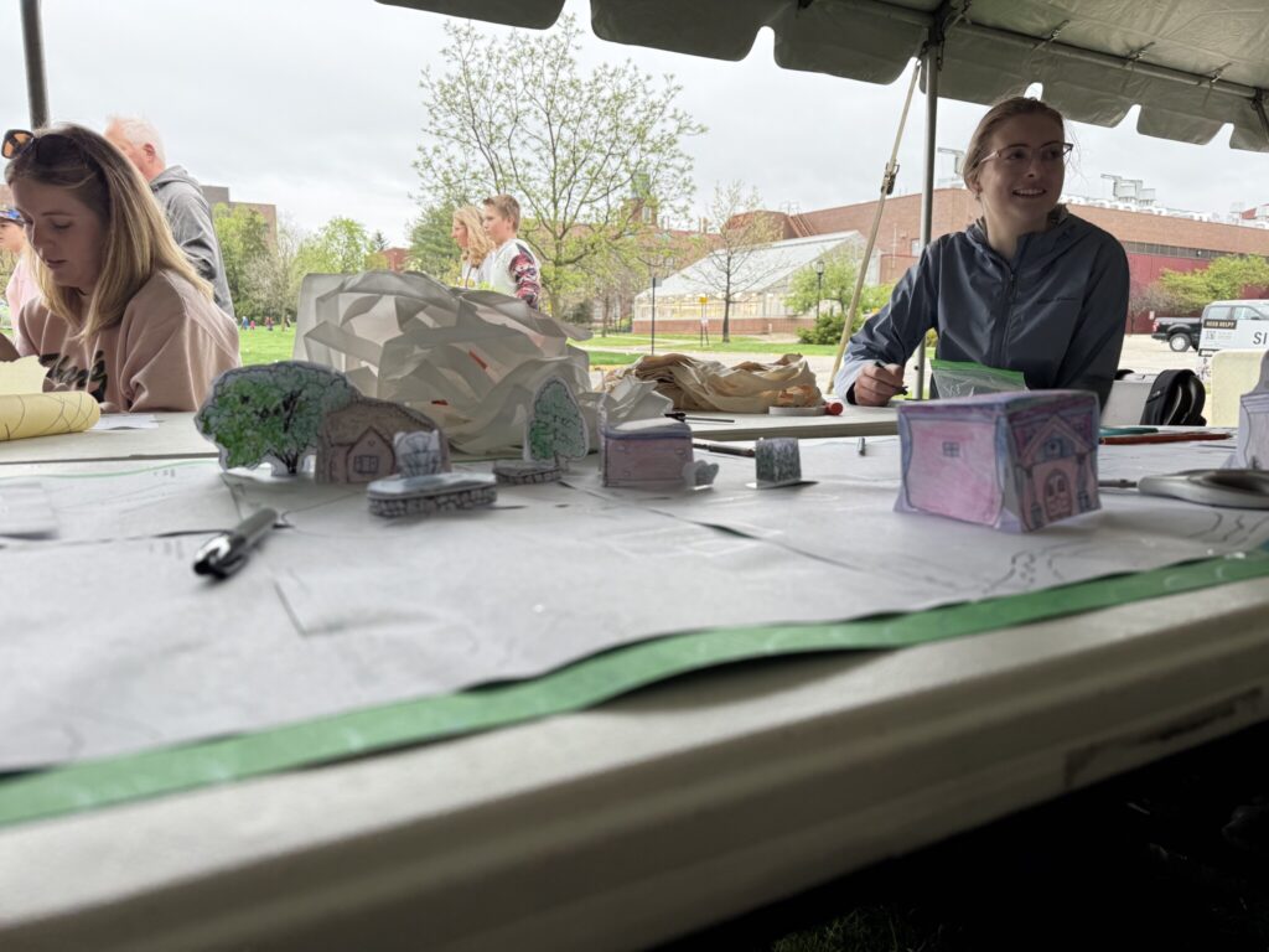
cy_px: 476
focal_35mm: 24
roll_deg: -1.4
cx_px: 634
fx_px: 880
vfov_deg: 56.8
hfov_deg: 71.6
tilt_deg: -9.0
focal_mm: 6.76
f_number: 1.78
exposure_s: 1/141
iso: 64
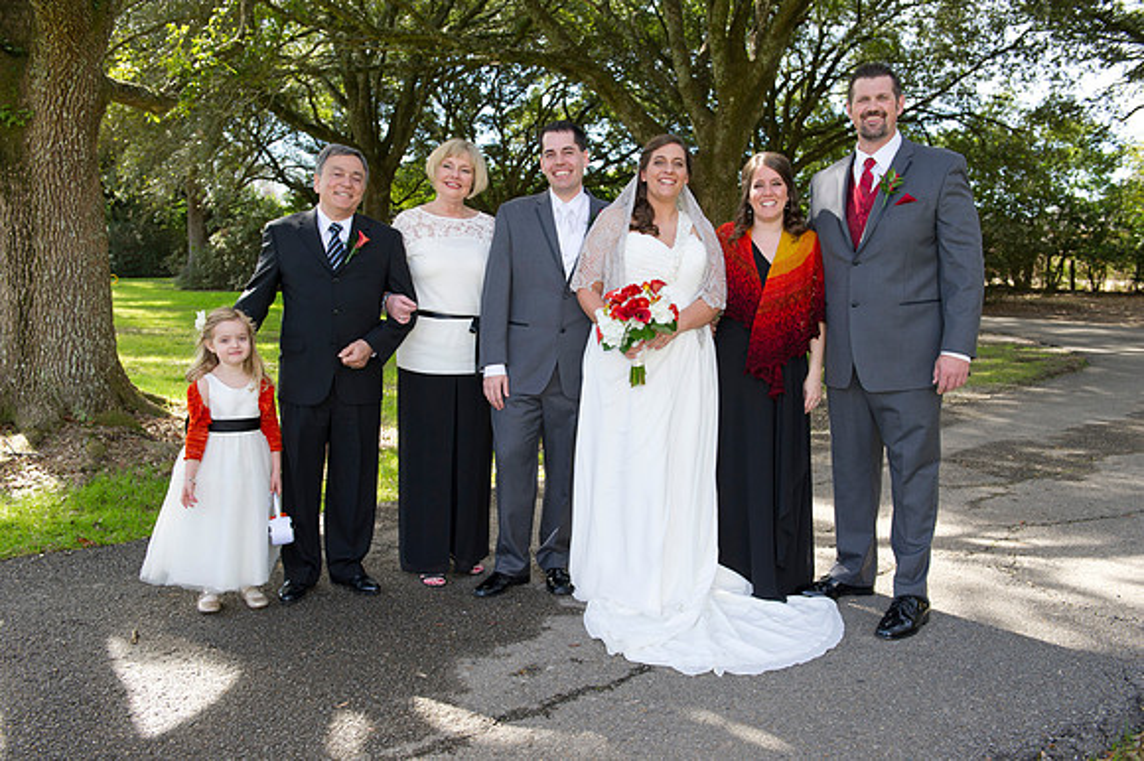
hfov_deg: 55.8
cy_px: 380
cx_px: 572
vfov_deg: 38.8
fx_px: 1080
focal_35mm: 34
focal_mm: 34
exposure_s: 1/200
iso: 320
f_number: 5.6
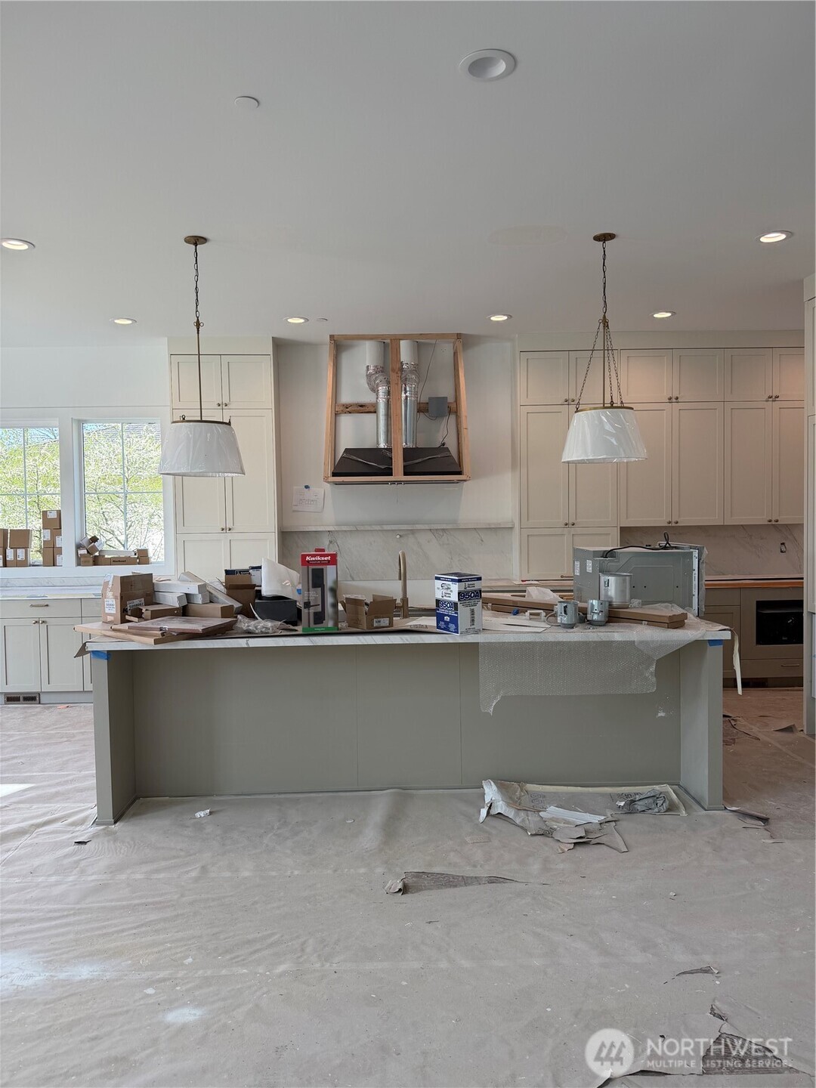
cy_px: 544
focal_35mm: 24
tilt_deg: -1.6
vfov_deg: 71.6
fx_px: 754
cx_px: 408
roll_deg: +0.8
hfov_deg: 56.8
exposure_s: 1/193
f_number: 1.78
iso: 80
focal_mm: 6.76
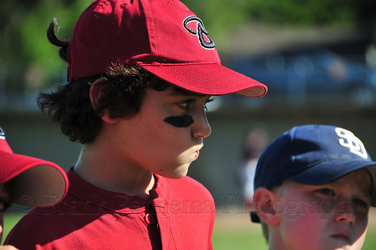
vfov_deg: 4.6
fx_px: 3129
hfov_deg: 6.9
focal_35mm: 300
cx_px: 188
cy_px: 125
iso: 200
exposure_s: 1/500
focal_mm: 200
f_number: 5.6
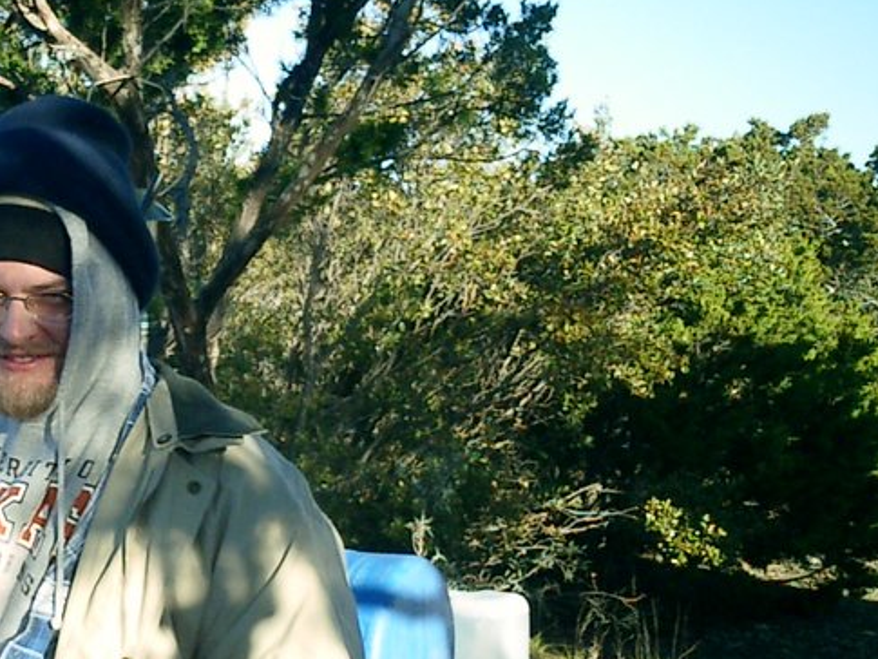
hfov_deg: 24.8
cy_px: 413
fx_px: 1928
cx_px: 56
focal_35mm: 76
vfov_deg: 19.4
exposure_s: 1/500
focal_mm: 7.5
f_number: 3.2
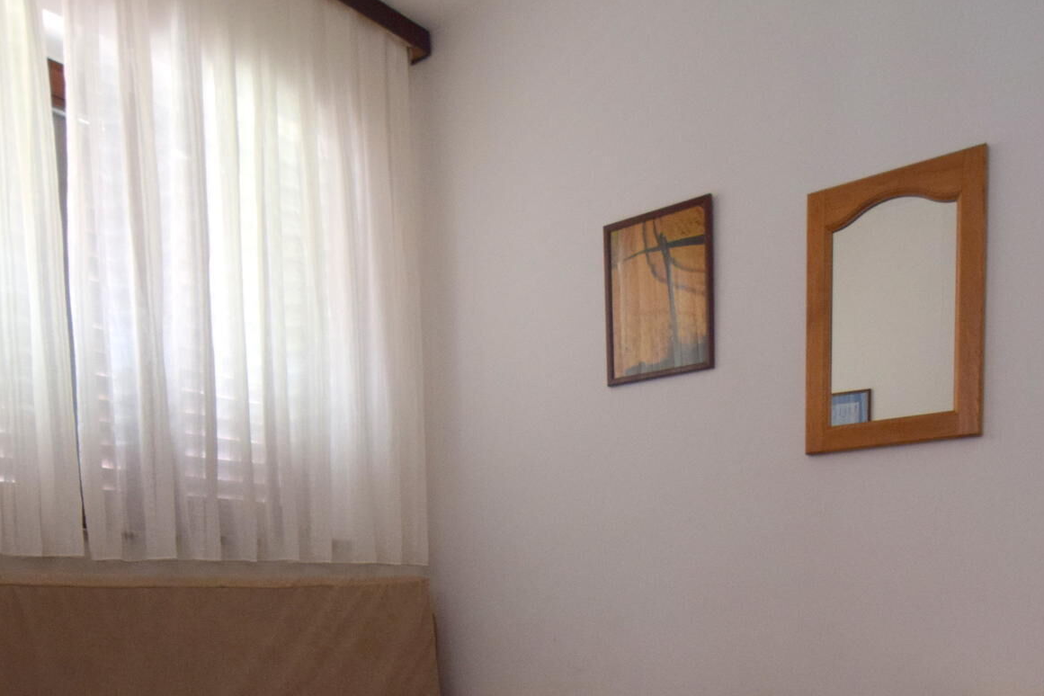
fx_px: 899
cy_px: 638
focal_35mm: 31
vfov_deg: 39.0
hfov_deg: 60.3
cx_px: 545
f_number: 3.5
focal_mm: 10
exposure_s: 1/80
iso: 800
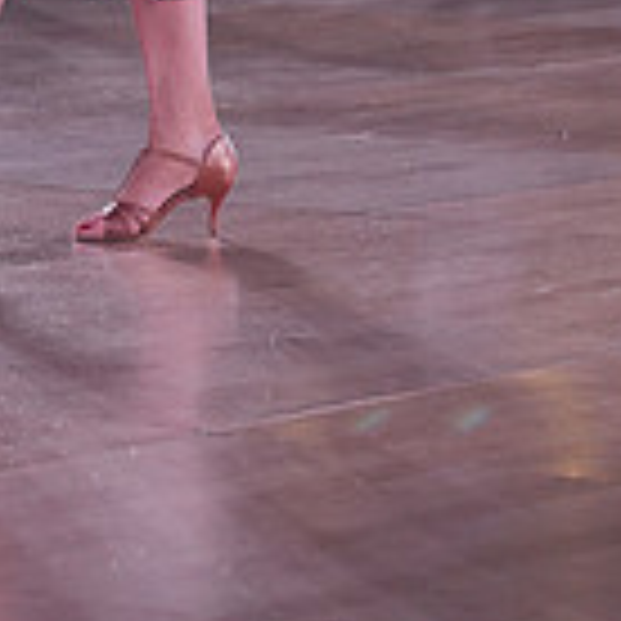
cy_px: -562
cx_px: -142
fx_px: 7226
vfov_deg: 4.9
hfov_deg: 4.9
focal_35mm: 356
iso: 1250
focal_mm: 100
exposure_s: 1/400
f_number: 4
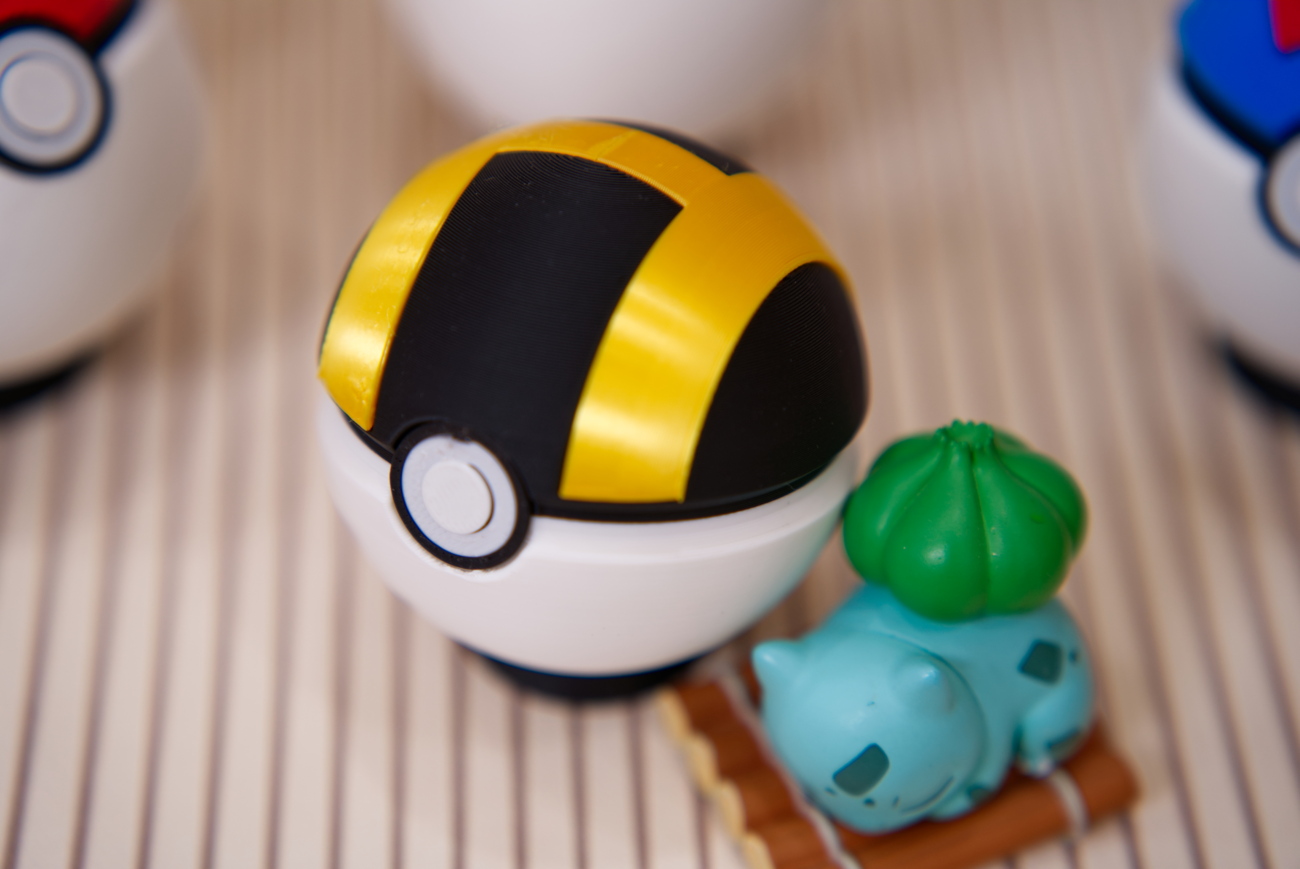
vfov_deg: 18.2
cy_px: 434
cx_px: 650
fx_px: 2710
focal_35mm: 75
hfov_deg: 27.0
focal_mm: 75
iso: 200
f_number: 2.8
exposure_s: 1/50
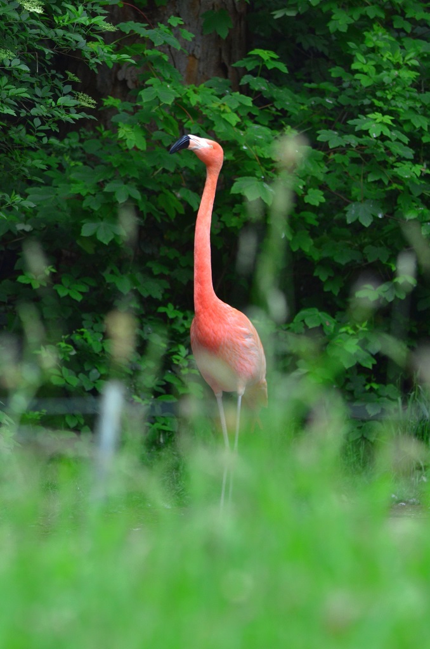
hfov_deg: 7.5
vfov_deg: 11.3
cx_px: 215
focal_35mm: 183
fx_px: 3294
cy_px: 324
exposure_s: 1/100
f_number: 5.6
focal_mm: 122
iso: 800
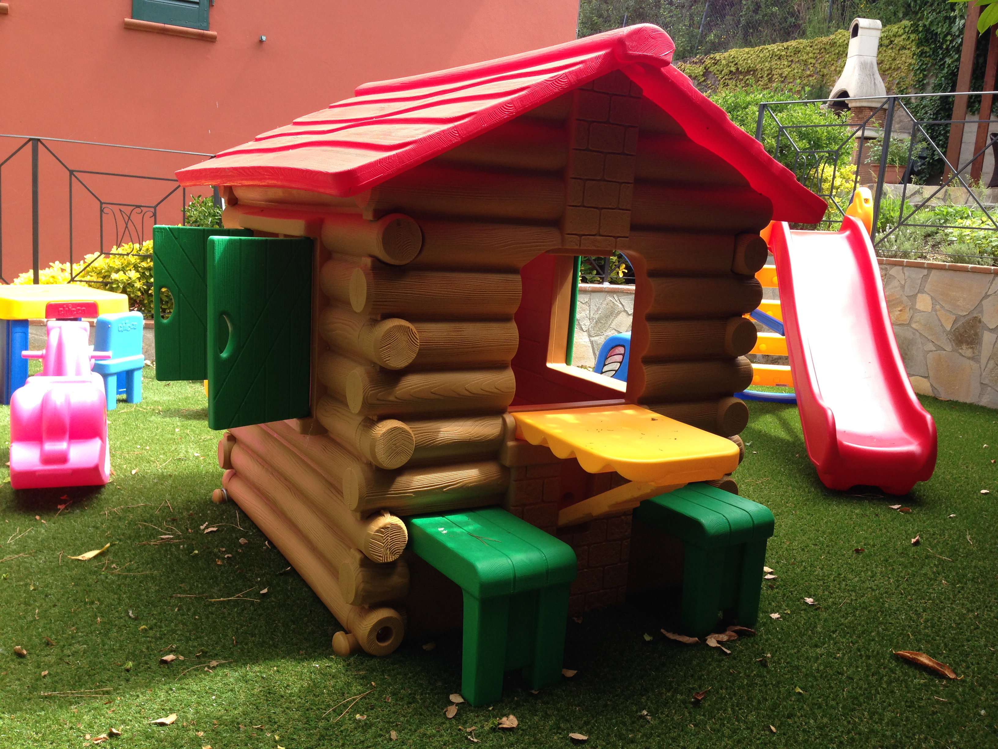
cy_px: 374
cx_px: 499
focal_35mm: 33
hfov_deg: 55.4
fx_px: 951
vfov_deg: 42.9
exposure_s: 1/240
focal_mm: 4.12
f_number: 2.4
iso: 50
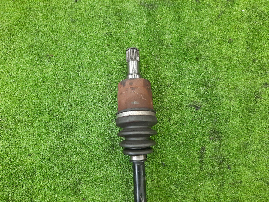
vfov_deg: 54.9
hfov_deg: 69.4
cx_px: 134
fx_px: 194
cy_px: 101
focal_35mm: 25
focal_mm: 4.6
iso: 307
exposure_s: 1/33
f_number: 2
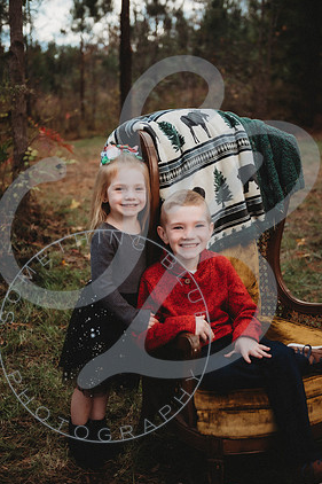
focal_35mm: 48
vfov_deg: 41.1
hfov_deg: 28.1
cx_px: 156
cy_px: 249
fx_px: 644
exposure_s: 1/640
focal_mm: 45
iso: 100
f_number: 2.8
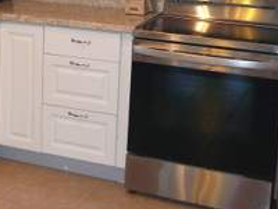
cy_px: 4
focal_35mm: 84
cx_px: -19
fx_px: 675
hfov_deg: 22.1
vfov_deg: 17.2
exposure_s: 1/30
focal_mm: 5.2
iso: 200
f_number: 2.8
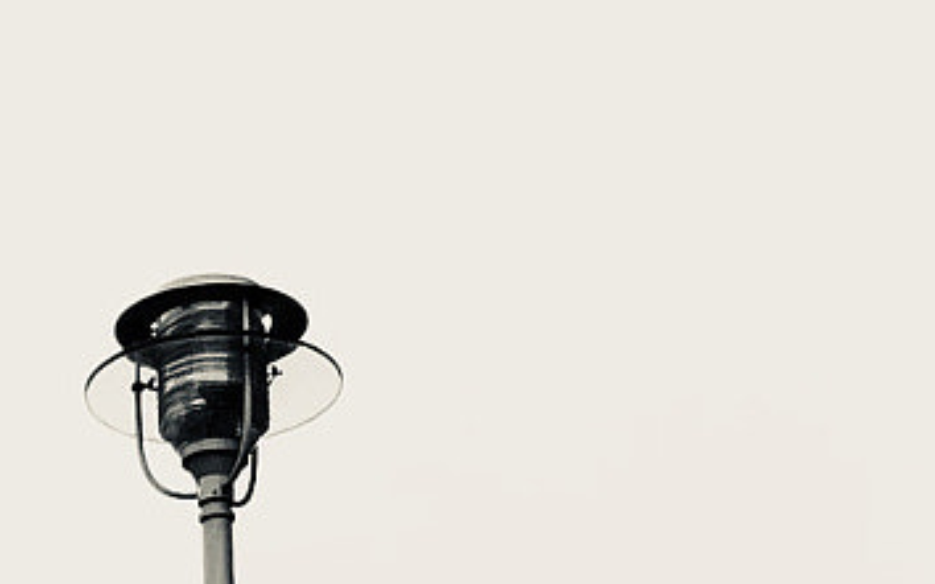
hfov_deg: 15.3
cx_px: -48
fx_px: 3413
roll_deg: +1.1
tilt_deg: +12.0
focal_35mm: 134
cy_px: 1197
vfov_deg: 9.1
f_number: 1.8
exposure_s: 1/120
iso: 25
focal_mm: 4
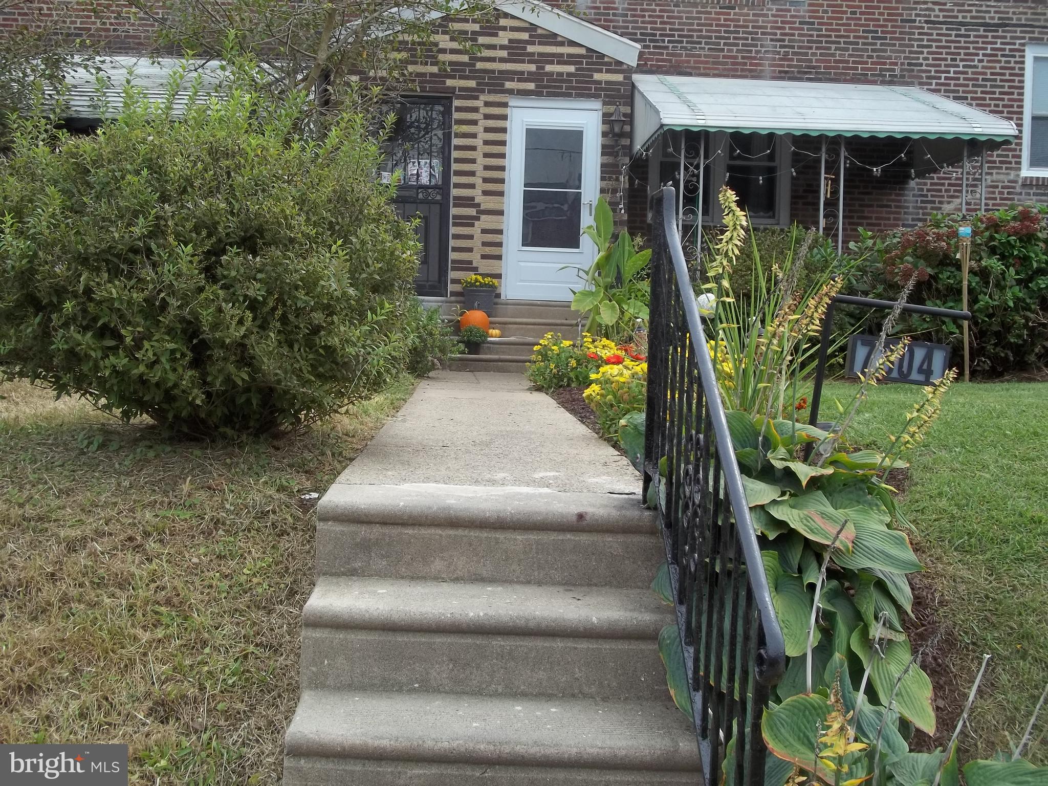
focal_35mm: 39
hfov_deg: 47.9
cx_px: 524
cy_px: 393
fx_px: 1181
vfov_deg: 36.8
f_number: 3.2
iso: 64
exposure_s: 1/400
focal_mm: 7.1
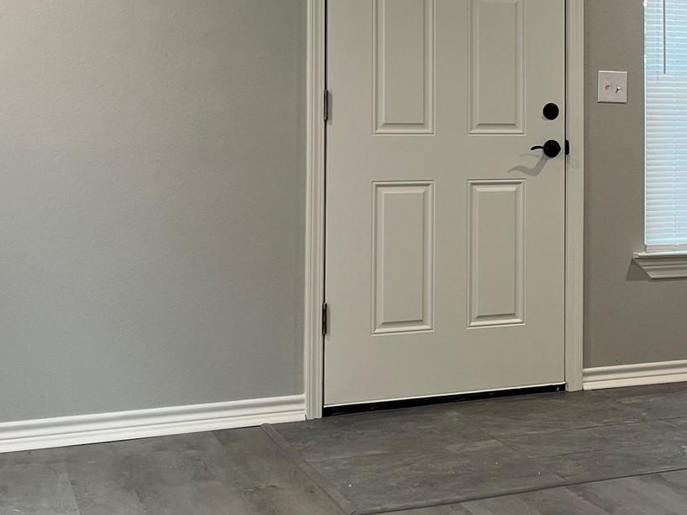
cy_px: 105
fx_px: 1330
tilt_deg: +1.4
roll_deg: +0.2
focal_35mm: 67
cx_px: 666
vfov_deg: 21.7
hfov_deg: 27.5
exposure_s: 1/60
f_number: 1.6
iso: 64
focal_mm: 5.1
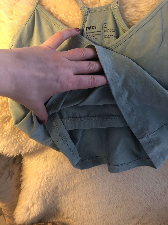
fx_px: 181
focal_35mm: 28
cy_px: 112
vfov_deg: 63.4
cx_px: 84
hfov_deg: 49.7
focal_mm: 3.99
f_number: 1.8
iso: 50
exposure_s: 1/15
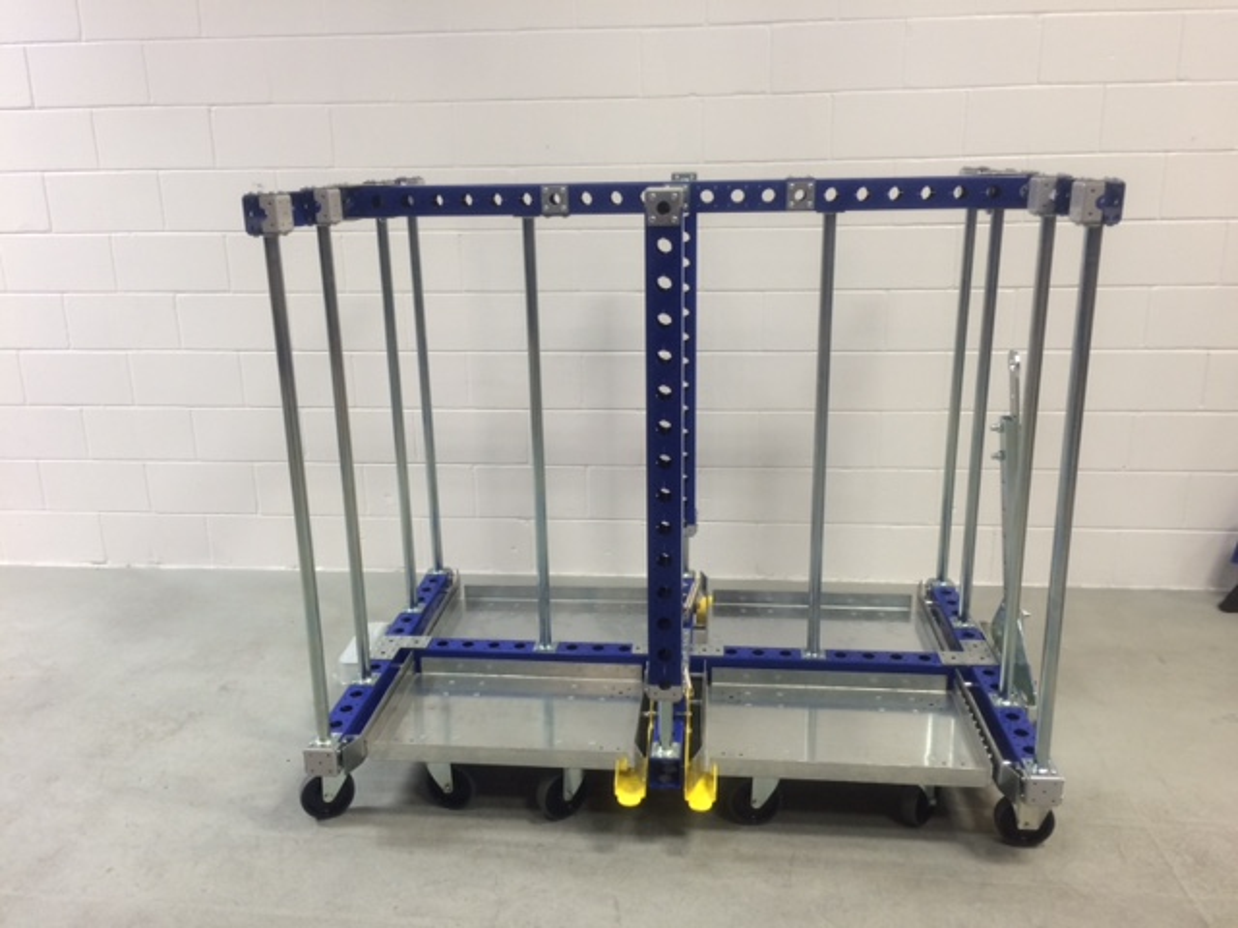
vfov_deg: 48.2
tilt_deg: -16.5
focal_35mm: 29
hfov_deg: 61.7
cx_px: 619
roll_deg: +1.5
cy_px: 464
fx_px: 1037
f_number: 2.2
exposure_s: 1/30
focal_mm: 4.15
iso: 64
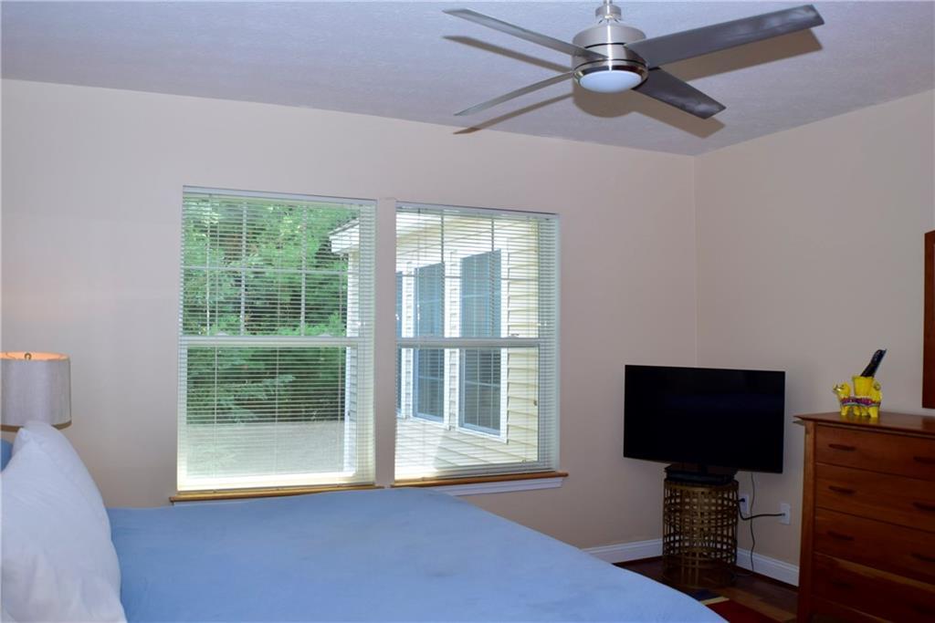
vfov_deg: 31.9
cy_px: 312
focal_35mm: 42
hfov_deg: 46.4
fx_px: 1091
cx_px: 468
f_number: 5
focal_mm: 28
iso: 160
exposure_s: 1/50
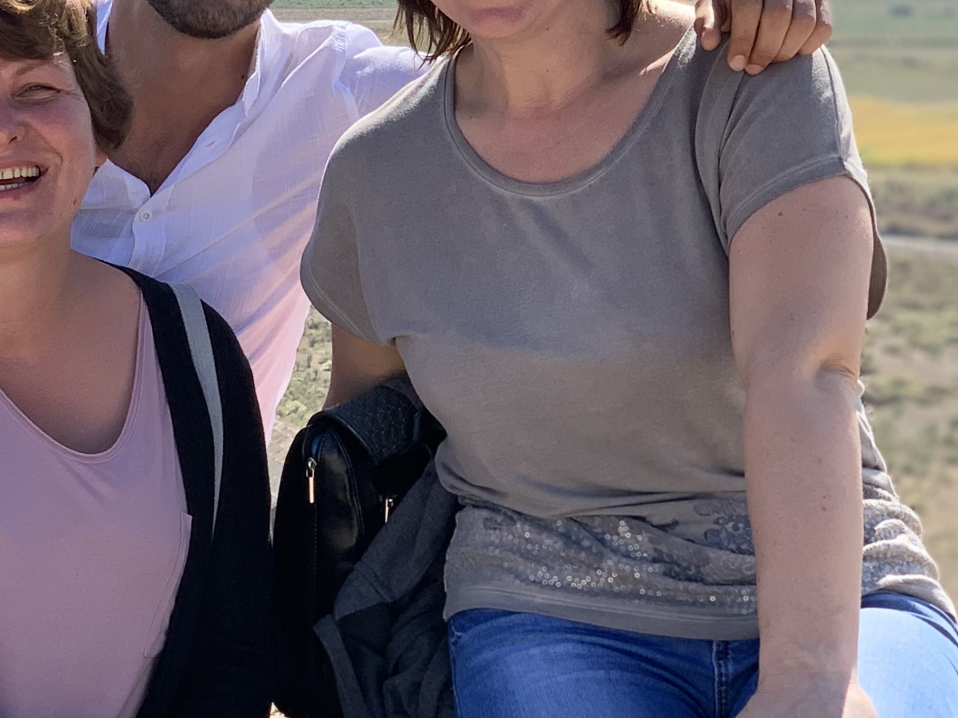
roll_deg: -1.0
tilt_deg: -6.3
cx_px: 57
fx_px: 3929
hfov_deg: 13.7
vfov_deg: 10.4
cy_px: 197
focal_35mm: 142
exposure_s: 1/856
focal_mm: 6
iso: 16
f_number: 2.4
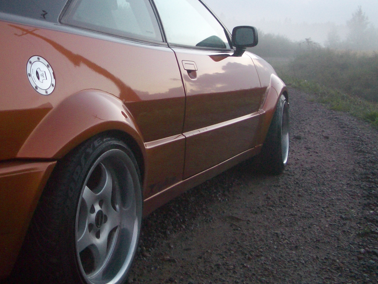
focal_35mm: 55
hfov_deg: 34.8
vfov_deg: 26.4
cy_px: 94
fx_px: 601
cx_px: 152
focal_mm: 5.8
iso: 100
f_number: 2.6
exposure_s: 1/15
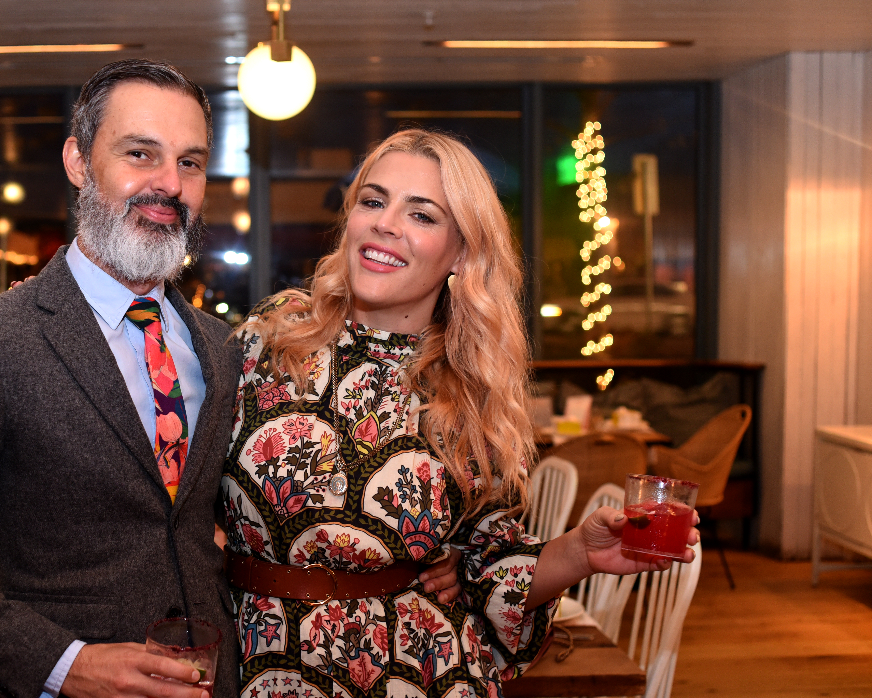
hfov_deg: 39.7
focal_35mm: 46
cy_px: 394
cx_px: 270
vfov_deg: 32.7
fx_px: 1187
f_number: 3.5
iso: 1600
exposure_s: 1/40
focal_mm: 35
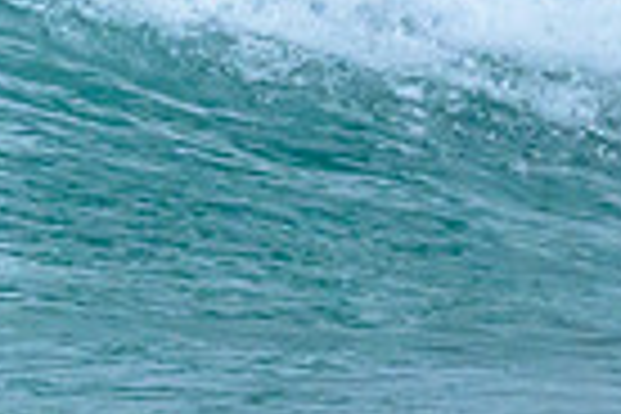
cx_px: -966
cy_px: -391
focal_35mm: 4604
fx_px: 79413
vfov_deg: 0.3
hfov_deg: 0.4
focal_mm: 800
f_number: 6.3
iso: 2800
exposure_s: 1/3200
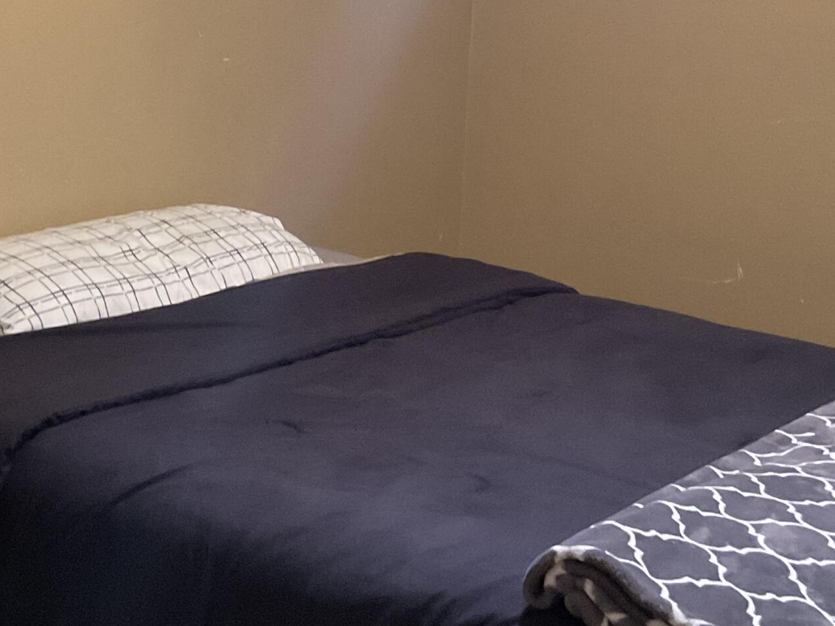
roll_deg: -3.5
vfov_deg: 21.0
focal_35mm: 69
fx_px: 1665
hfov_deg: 28.2
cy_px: 96
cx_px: 430
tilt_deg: -7.1
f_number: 1.8
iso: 320
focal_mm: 3
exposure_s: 1/30
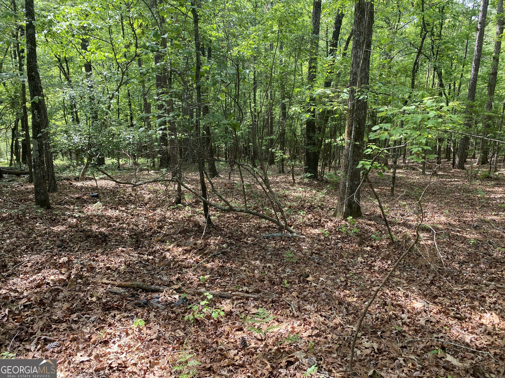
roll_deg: +0.4
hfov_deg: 67.3
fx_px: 379
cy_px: 189
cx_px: 252
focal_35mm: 26
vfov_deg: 53.1
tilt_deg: -13.4
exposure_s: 1/122
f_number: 1.8
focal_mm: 4.25
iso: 32
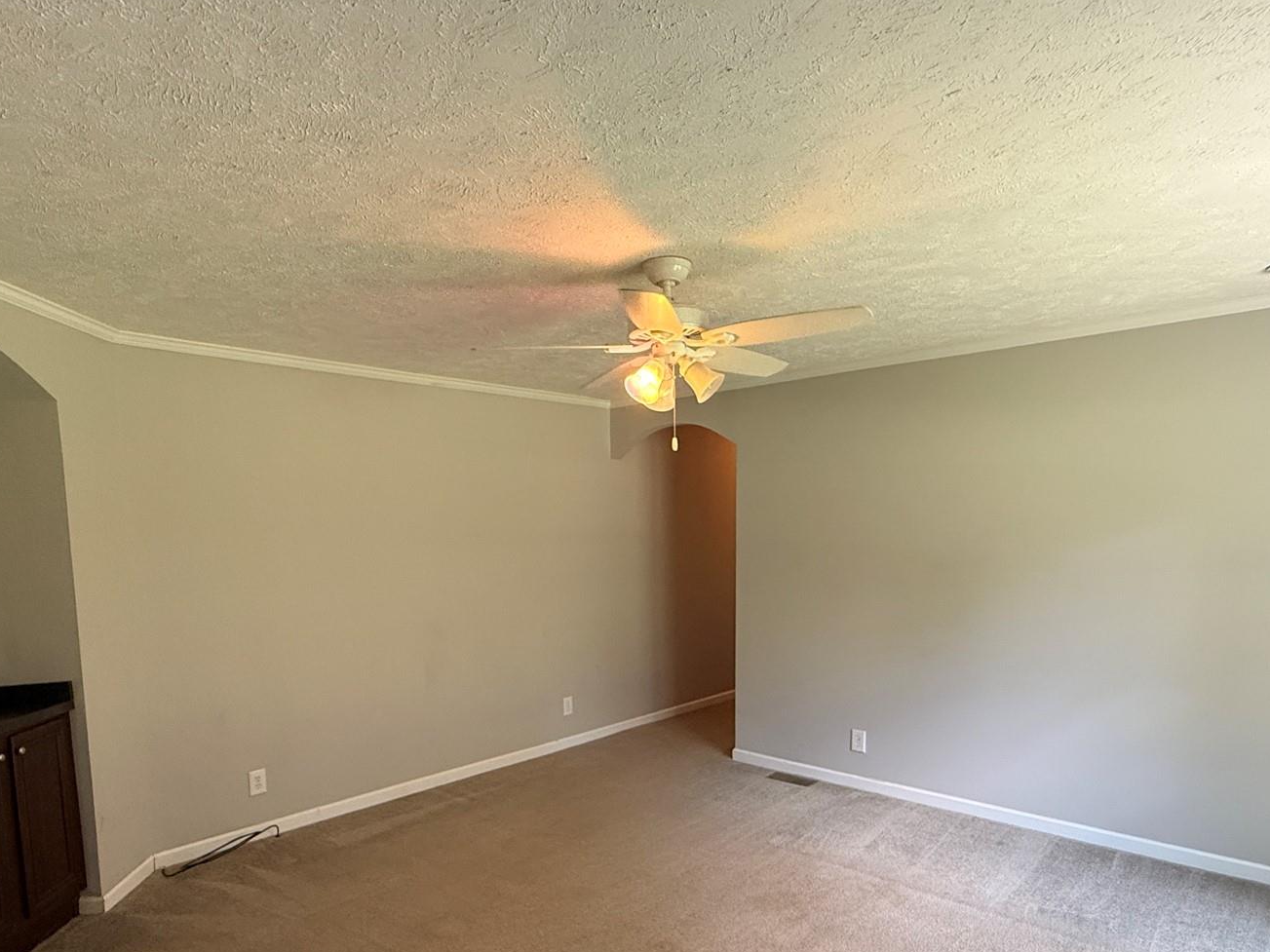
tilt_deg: -5.9
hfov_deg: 76.4
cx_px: 610
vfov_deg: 60.0
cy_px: 615
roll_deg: +1.6
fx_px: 807
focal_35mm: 22
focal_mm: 2.22
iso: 320
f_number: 2.2
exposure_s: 1/120
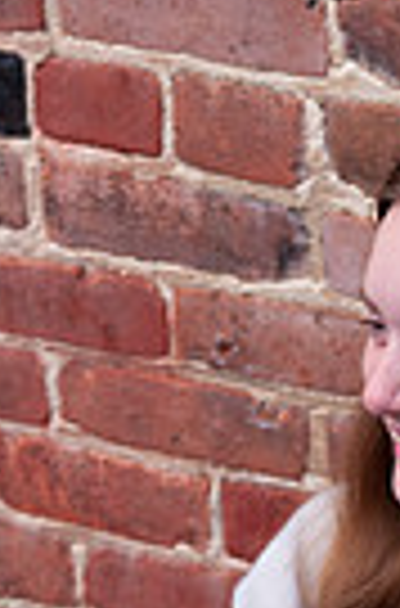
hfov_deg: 7.0
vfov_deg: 10.3
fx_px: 3258
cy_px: 905
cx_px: 348
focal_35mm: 194
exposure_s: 1/400
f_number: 4.5
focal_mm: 58
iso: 100
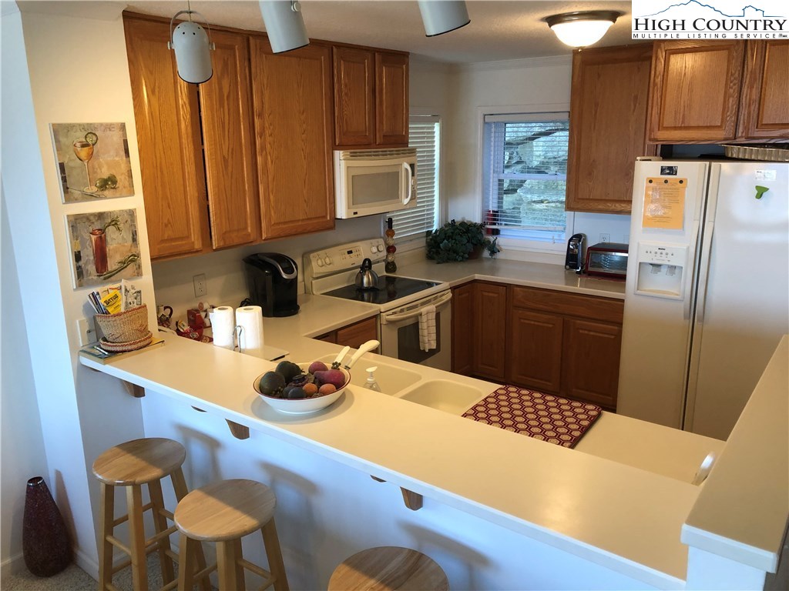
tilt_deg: -13.1
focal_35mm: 28
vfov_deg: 49.7
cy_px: 296
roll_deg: +1.7
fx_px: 638
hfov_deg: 63.4
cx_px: 394
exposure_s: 1/30
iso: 32
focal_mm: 3.99
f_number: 1.8
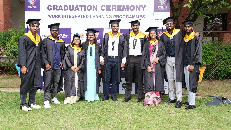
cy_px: 52
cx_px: 115
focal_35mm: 36
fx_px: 221
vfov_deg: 32.7
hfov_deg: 55.3
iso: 400
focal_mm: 34
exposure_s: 1/1000
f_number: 2.8
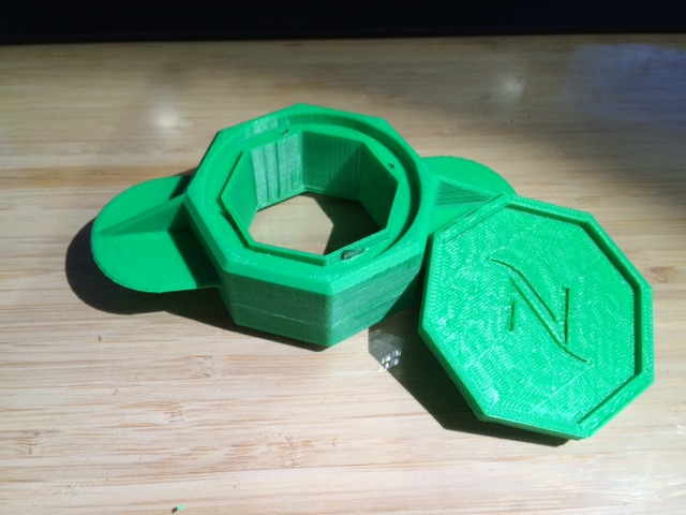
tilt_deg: -53.9
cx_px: 343
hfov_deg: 61.7
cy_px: 258
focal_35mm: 29
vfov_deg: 48.2
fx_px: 575
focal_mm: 4.15
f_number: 2.2
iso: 50
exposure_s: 1/30
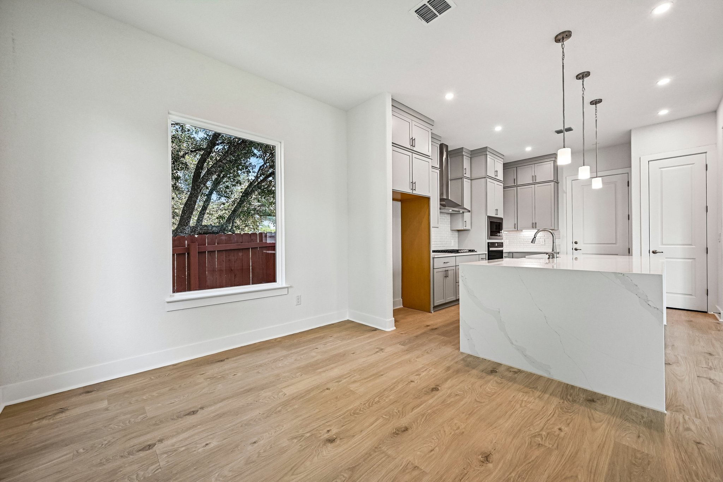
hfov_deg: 104.3
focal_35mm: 14
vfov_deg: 81.2
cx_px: 362
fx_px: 281
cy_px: 241
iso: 160
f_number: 8
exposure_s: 1/15
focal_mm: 14
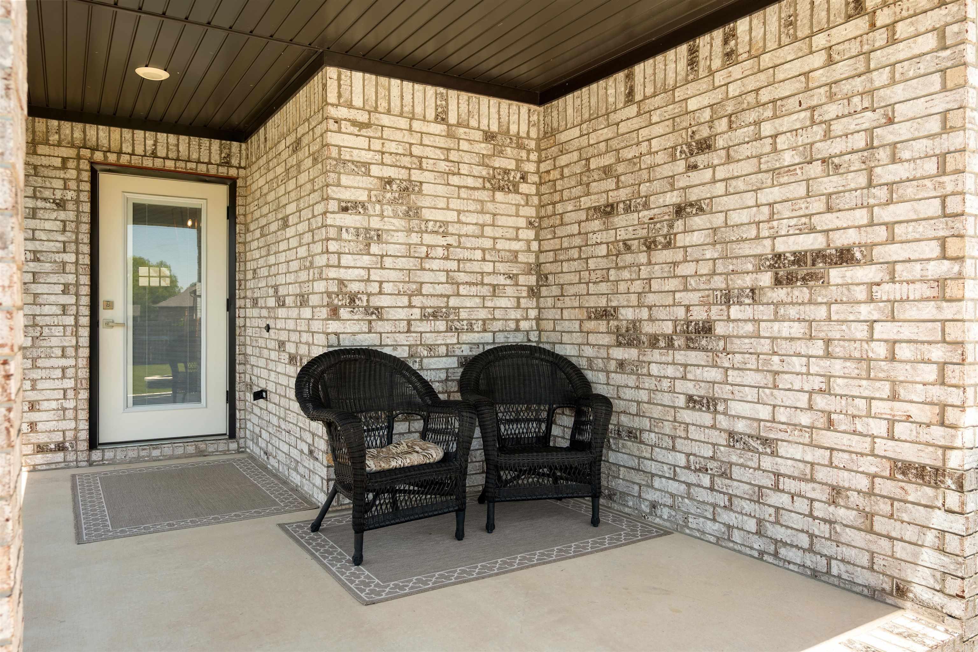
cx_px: 489
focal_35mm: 25
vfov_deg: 51.3
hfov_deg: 71.5
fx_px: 679
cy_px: 326
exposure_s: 1/50
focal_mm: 25
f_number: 5.6
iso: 100
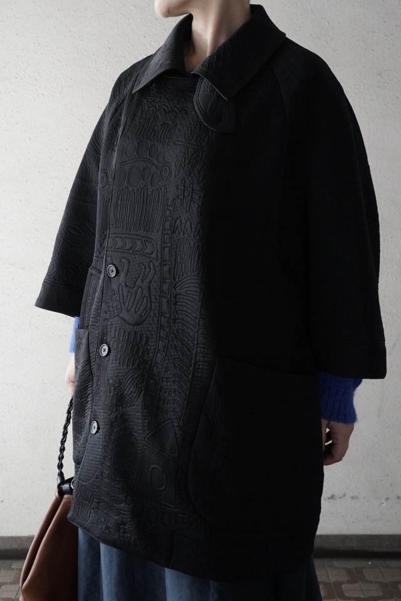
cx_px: 200
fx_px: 501
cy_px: 300
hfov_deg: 43.6
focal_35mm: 30
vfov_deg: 61.9
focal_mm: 30
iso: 6400
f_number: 5
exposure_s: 1/100
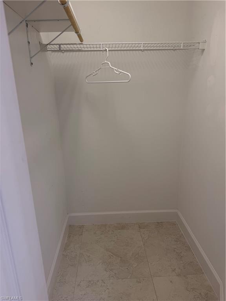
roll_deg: +0.3
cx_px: 113
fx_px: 209
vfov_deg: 71.6
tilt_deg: -17.0
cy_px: 150
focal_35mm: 24
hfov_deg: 56.8
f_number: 1.78
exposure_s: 1/120
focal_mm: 6.76
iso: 80
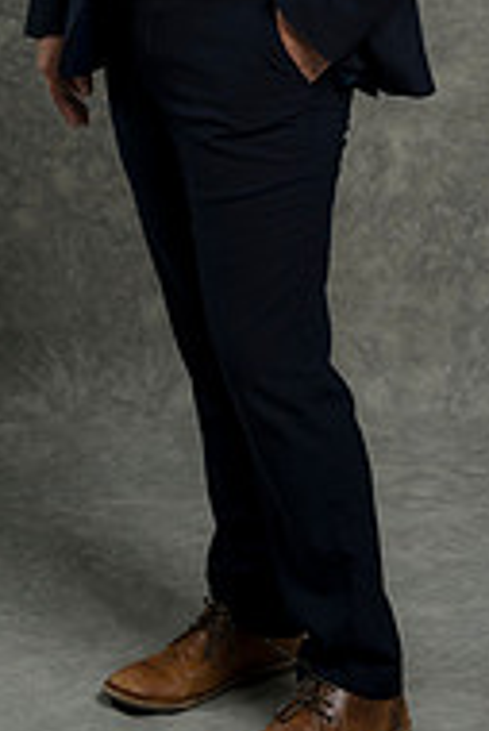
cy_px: -4
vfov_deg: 15.5
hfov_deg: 10.6
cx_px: 258
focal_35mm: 130
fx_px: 2644
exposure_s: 1/160
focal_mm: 55
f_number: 4
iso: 125
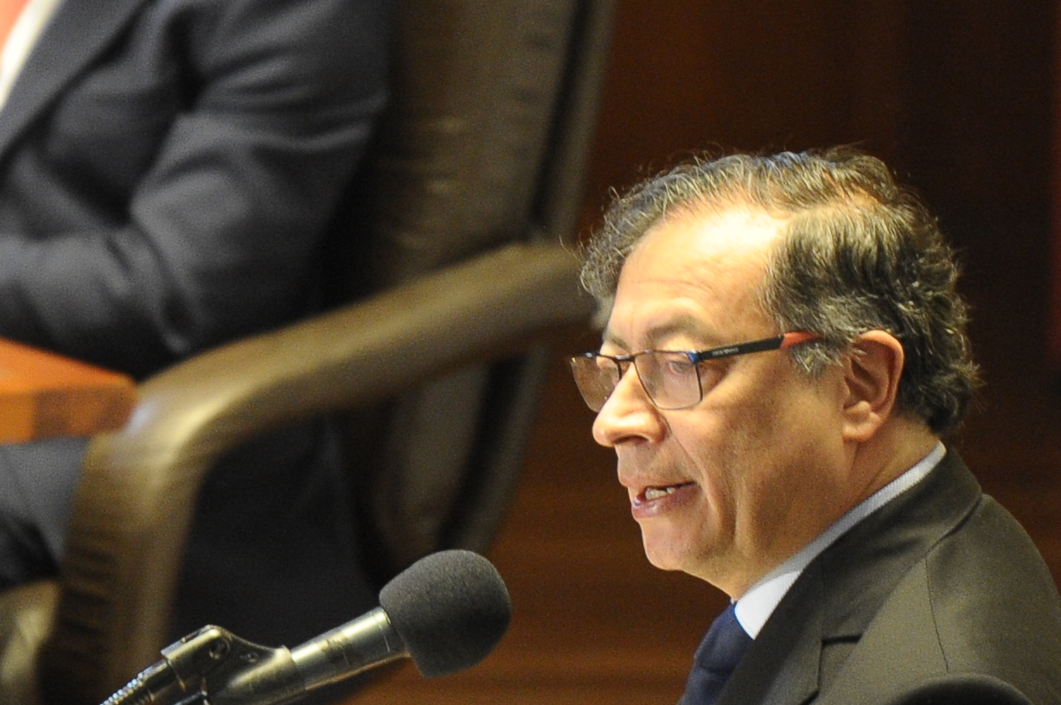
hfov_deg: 3.0
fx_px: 20437
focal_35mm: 694
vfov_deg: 2.0
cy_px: 248
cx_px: 86
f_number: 2.8
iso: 3200
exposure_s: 1/160
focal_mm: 200
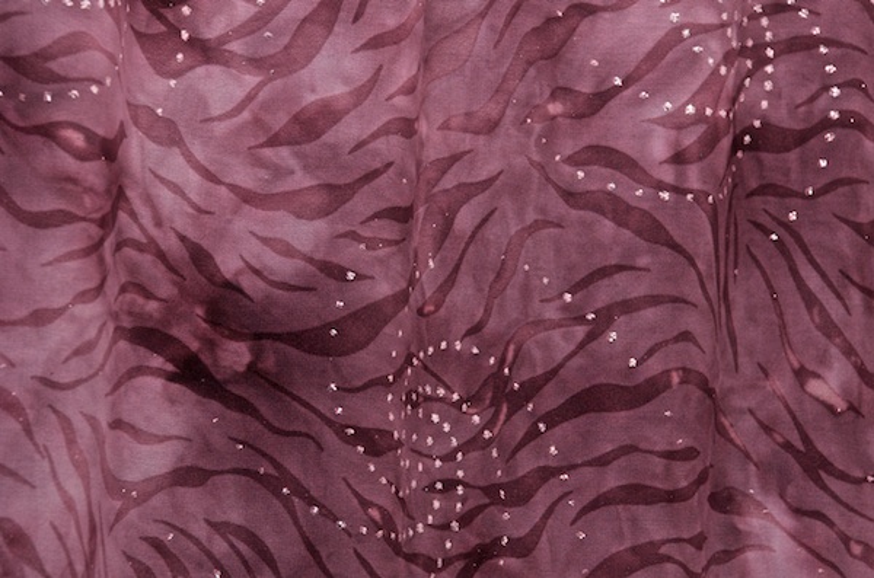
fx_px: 3451
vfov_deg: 9.6
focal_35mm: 142
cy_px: 289
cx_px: 437
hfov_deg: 14.4
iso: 800
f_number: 11
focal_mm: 95
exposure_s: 1/800
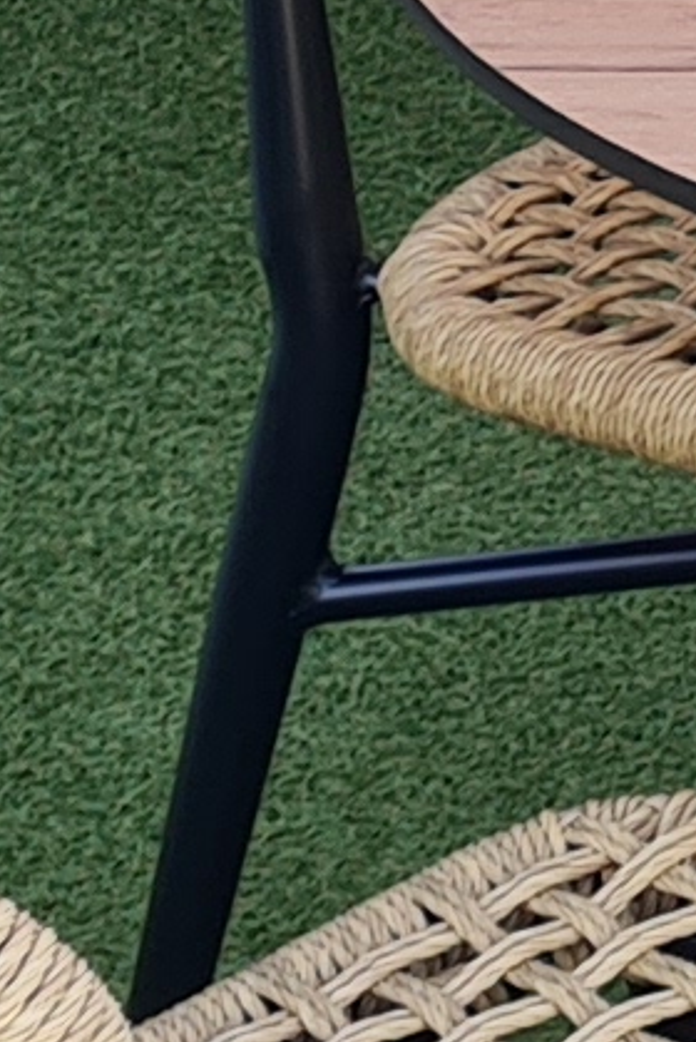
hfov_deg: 4.9
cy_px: -1062
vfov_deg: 7.6
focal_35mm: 260
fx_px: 7527
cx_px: 2384
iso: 50
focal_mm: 5.4
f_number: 1.8
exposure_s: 1/130
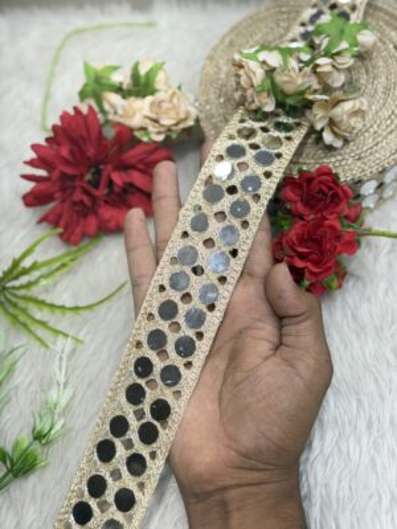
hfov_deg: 30.3
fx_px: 734
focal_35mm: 48
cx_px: 198
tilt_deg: -60.4
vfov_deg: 39.7
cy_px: 264
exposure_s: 1/231
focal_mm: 6.76
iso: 64
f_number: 1.78
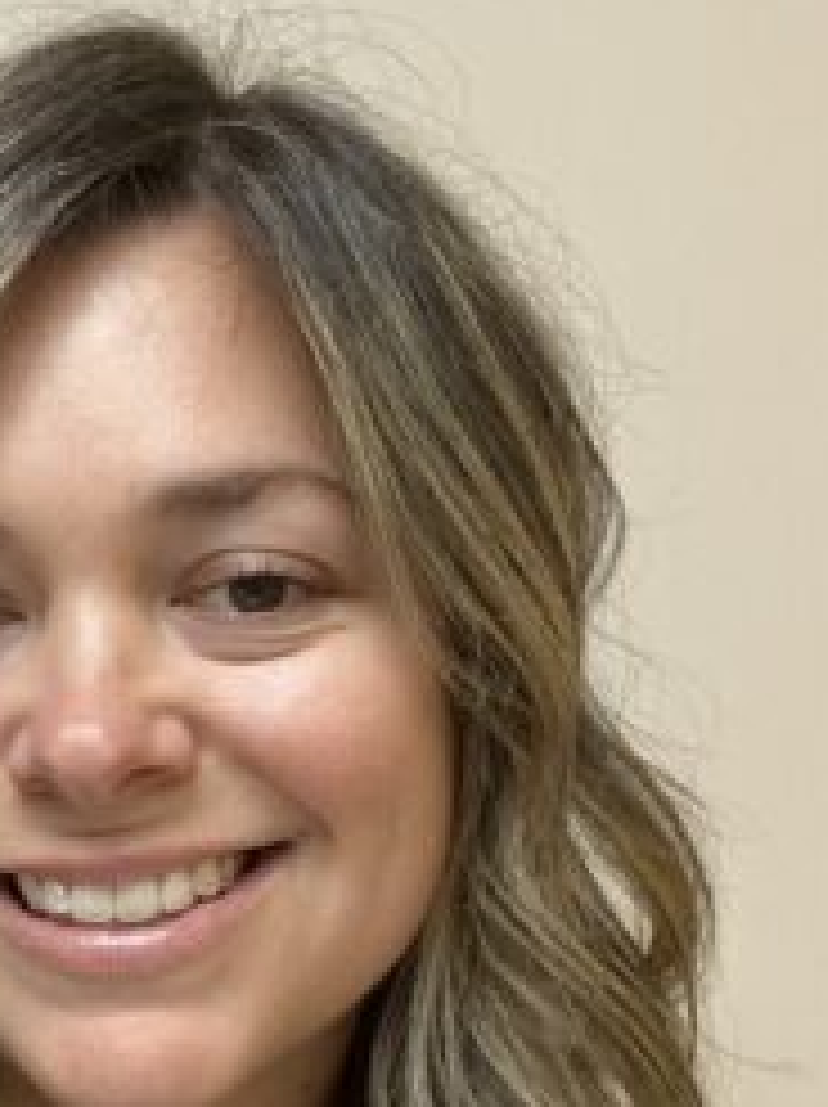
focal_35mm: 57
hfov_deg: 25.0
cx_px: 126
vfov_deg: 33.3
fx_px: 1821
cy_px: 808
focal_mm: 2.71
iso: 250
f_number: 2.2
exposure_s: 1/60
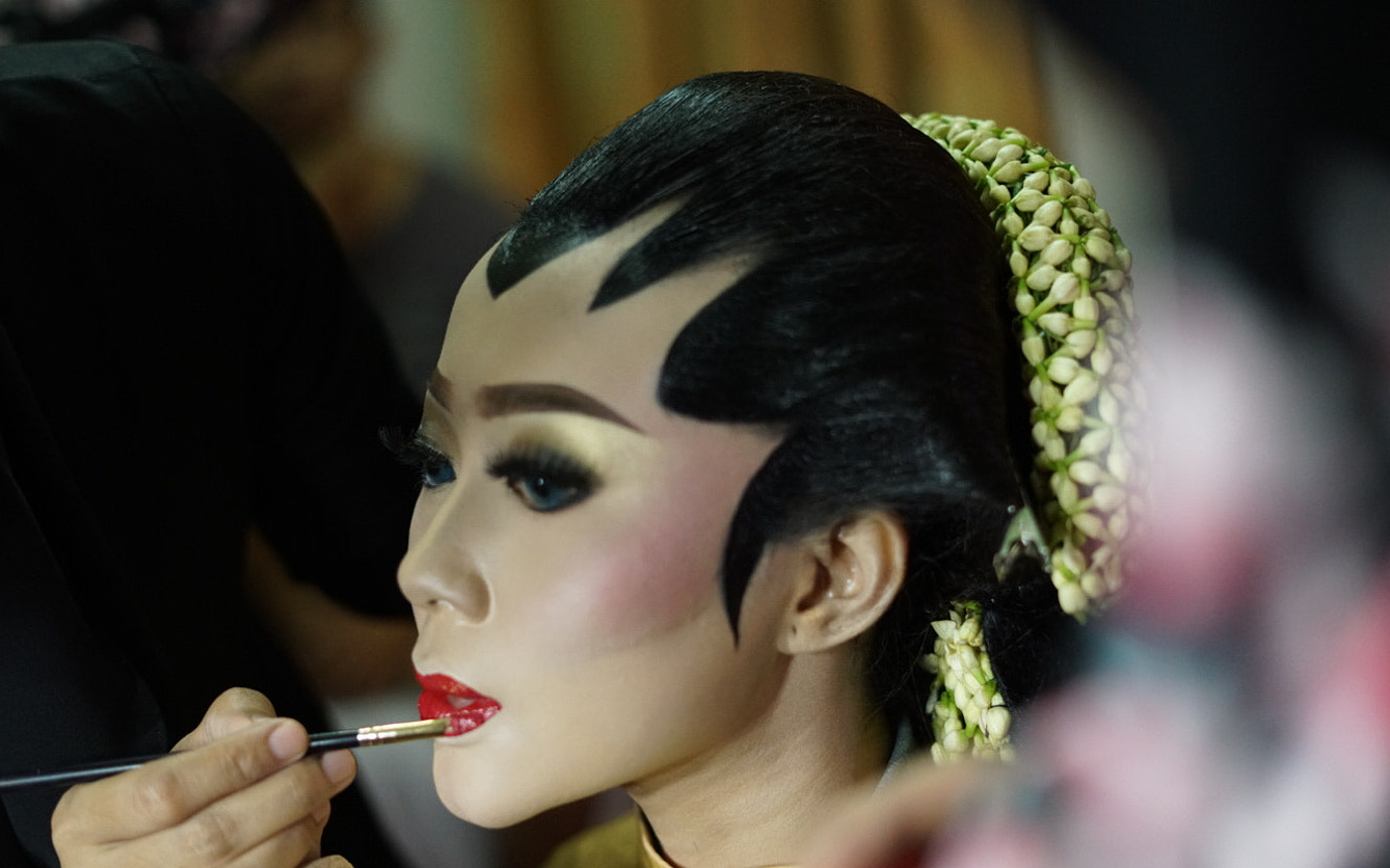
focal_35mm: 61
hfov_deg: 33.5
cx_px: 667
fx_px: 2311
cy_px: 538
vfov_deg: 21.2
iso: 3200
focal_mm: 50
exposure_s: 1/160
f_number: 2
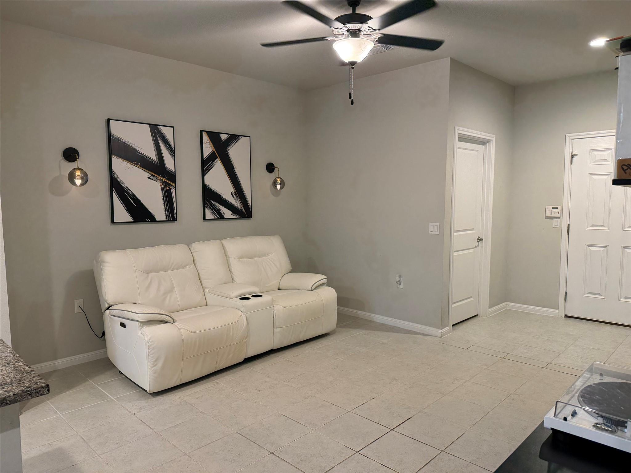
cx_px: 316
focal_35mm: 24
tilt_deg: -4.9
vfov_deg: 56.8
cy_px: 236
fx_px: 437
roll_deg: +0.8
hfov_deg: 71.6
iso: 250
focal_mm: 6.76
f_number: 1.78
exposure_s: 1/60
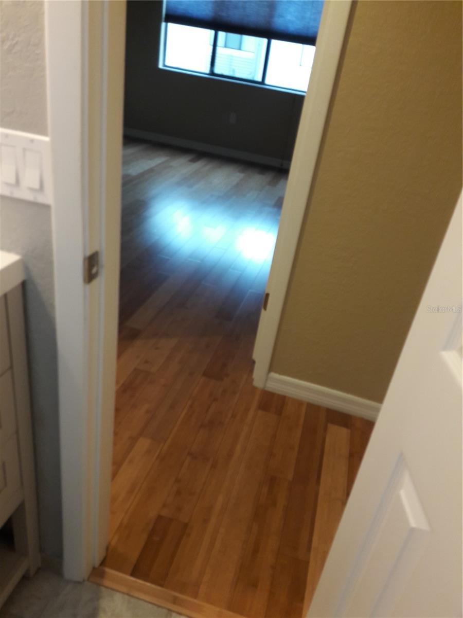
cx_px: 232
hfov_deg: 49.7
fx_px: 499
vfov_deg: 63.4
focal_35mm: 28
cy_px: 309
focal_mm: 3.7
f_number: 1.9
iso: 64
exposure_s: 1/30
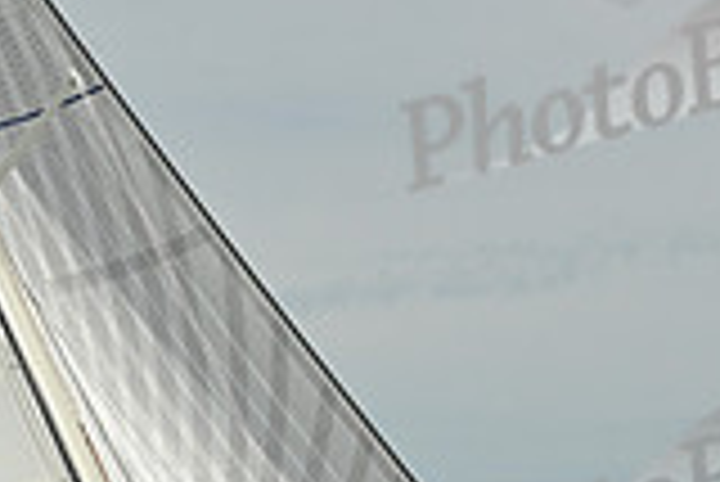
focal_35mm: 254
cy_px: 786
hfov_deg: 8.1
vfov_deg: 5.4
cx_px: 171
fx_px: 5084
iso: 320
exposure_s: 1/1250
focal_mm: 70
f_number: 13
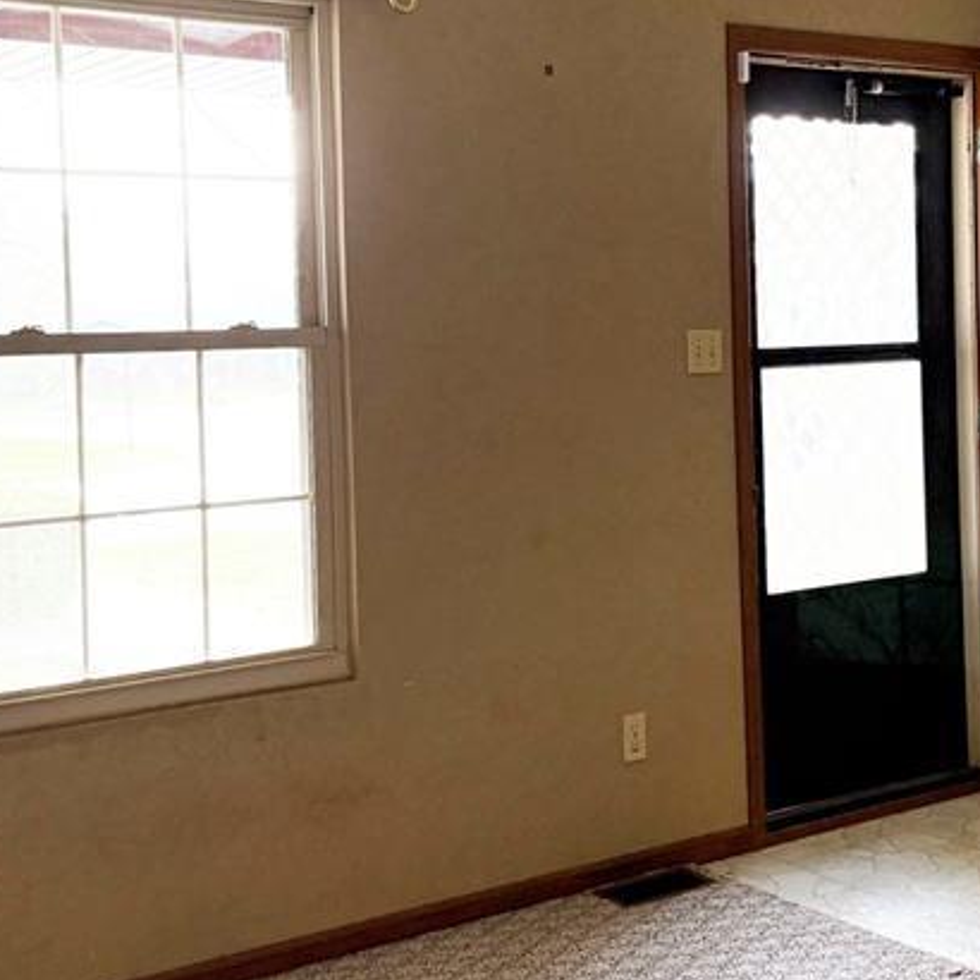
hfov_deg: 32.2
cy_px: 378
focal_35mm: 53
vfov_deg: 32.1
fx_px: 1698
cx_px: 557
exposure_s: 1/231
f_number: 1.78
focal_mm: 6.76
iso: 200
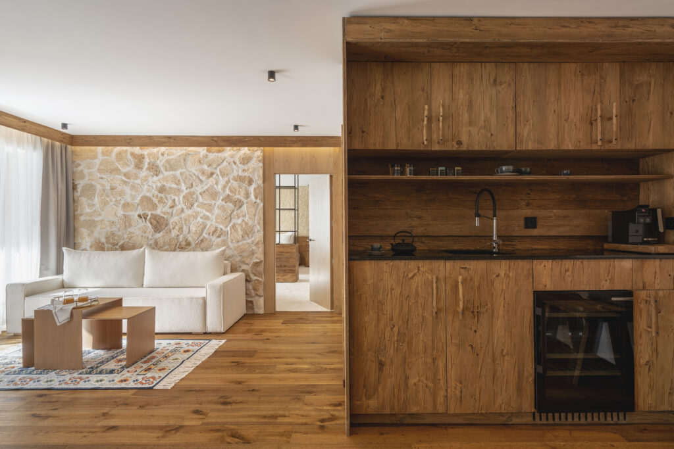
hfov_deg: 86.9
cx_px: 337
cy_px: 224
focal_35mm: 19
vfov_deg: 64.6
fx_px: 356
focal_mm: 19
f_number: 9
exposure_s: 1/13
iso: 200
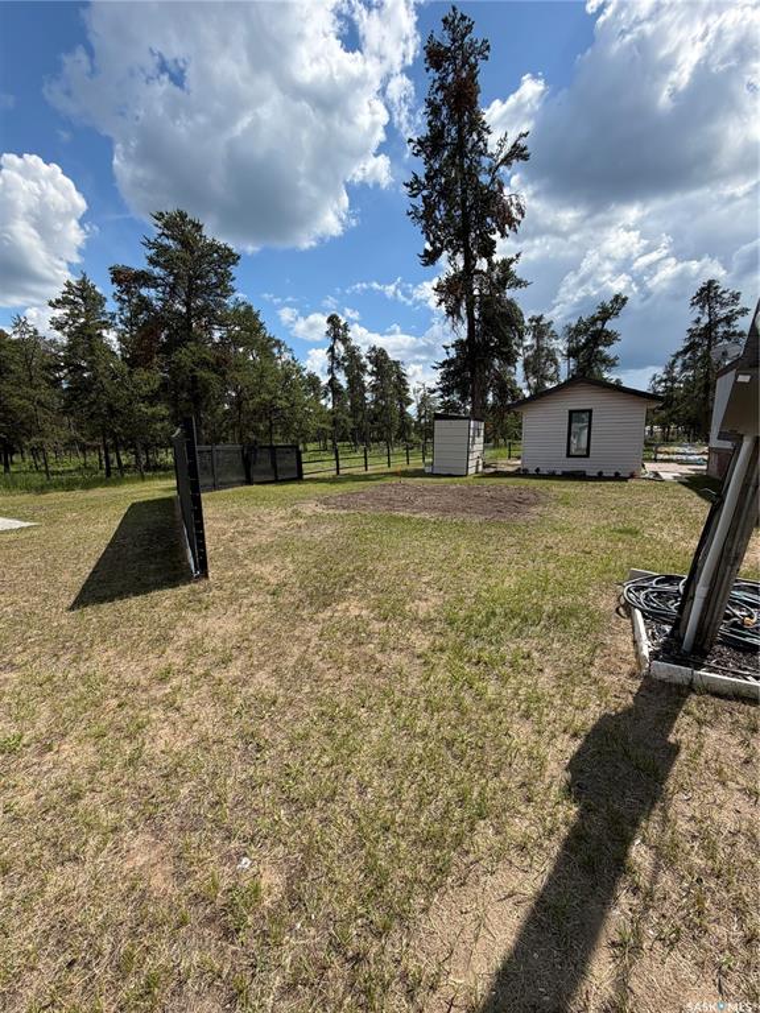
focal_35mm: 14
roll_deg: +1.6
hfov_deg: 85.7
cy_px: 506
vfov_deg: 102.1
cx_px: 380
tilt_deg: -8.0
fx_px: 410
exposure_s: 1/985
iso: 20
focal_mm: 2.22
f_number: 2.2
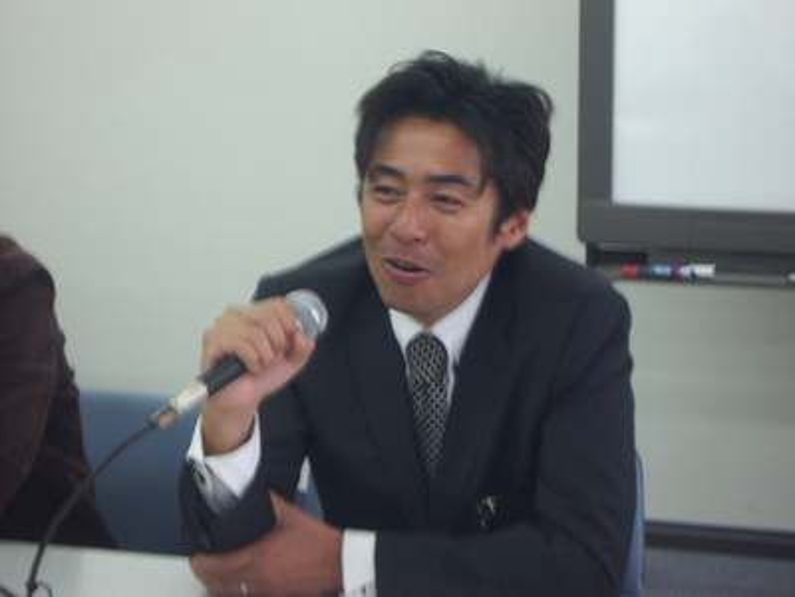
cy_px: 298
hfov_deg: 18.7
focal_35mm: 105
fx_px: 2411
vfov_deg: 14.1
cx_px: 398
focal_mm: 17.4
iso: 100
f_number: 4.8
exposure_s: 1/10
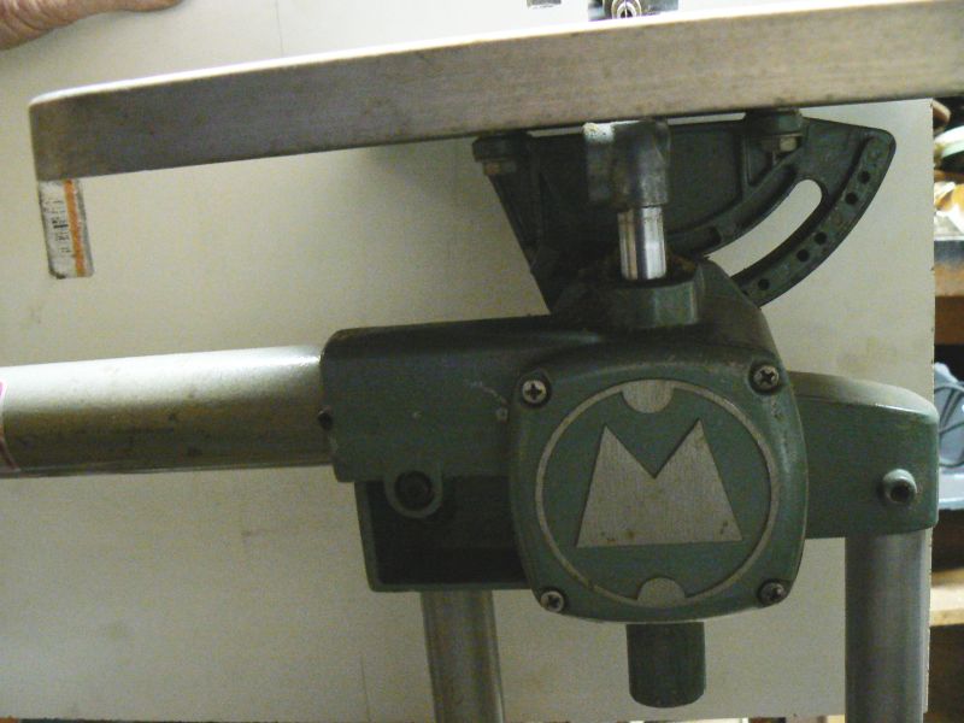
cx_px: 482
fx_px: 1003
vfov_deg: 39.7
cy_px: 362
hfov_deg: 51.4
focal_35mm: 36
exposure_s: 1/8
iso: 400
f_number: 2.8
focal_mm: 6
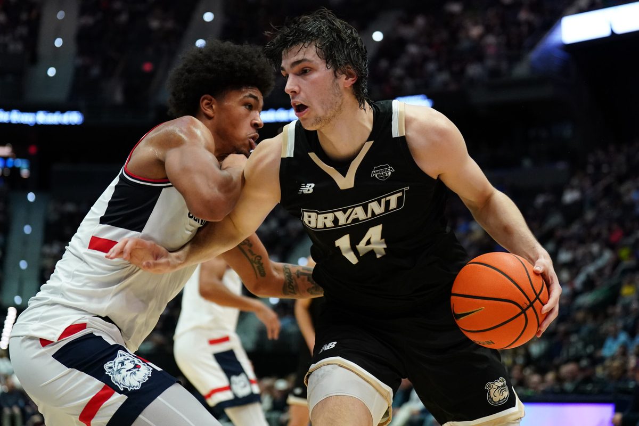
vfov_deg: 19.5
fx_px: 1242
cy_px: 213
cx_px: 320
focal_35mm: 70
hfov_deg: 28.8
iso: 4000
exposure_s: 1/1250
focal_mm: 70
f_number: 2.8
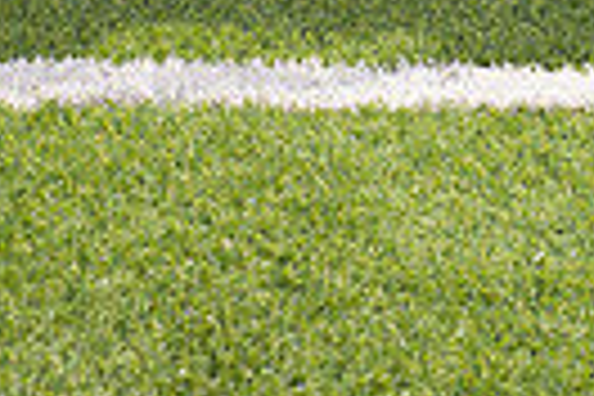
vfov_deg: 7.7
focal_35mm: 164
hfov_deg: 12.4
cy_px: -603
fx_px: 2706
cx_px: 621
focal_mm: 48
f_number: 7.1
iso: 125
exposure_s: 1/400
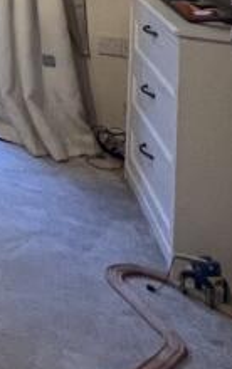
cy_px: -154
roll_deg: -0.9
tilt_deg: +0.3
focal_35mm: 64
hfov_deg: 11.4
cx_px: -469
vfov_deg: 25.6
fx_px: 646
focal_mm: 1.57
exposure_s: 1/50
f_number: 1.8
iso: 400
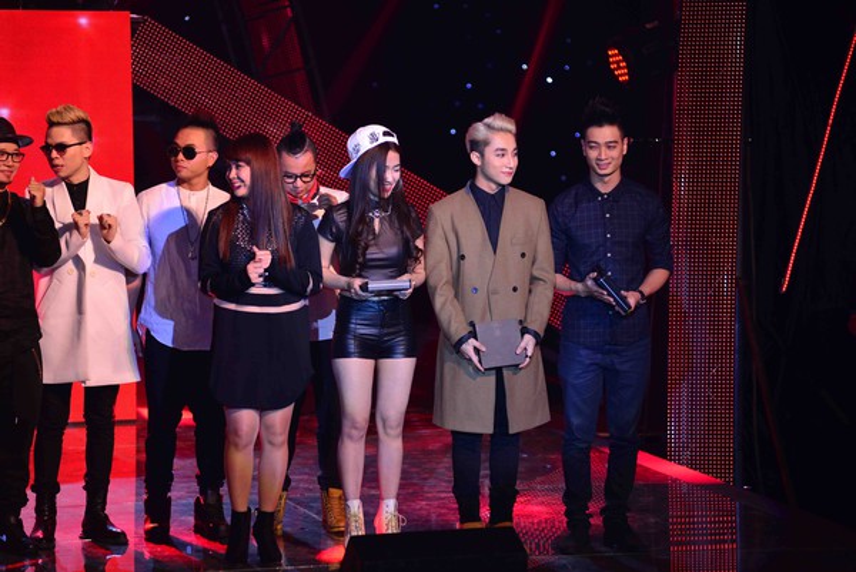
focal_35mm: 185
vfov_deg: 7.4
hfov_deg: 11.1
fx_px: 4402
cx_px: 428
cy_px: 286
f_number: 4
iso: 800
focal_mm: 185
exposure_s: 1/200
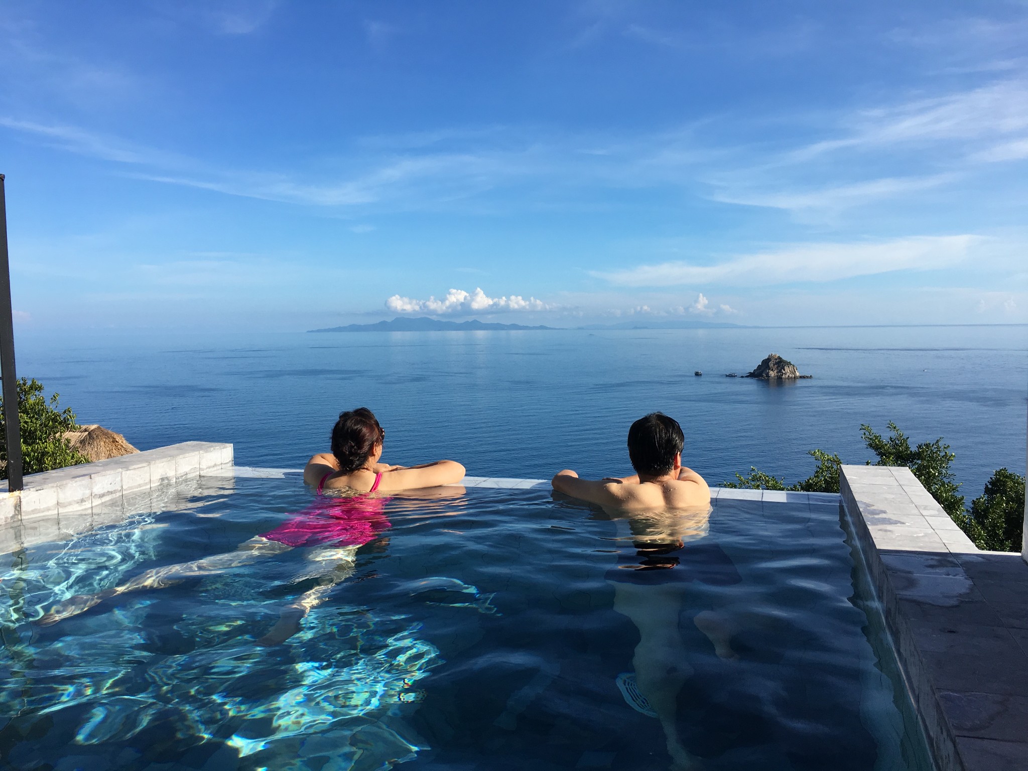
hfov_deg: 61.7
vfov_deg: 48.2
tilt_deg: -3.7
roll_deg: +1.0
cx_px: 514
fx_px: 861
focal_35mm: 29
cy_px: 386
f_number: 2.2
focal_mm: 4.15
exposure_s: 1/1570
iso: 25
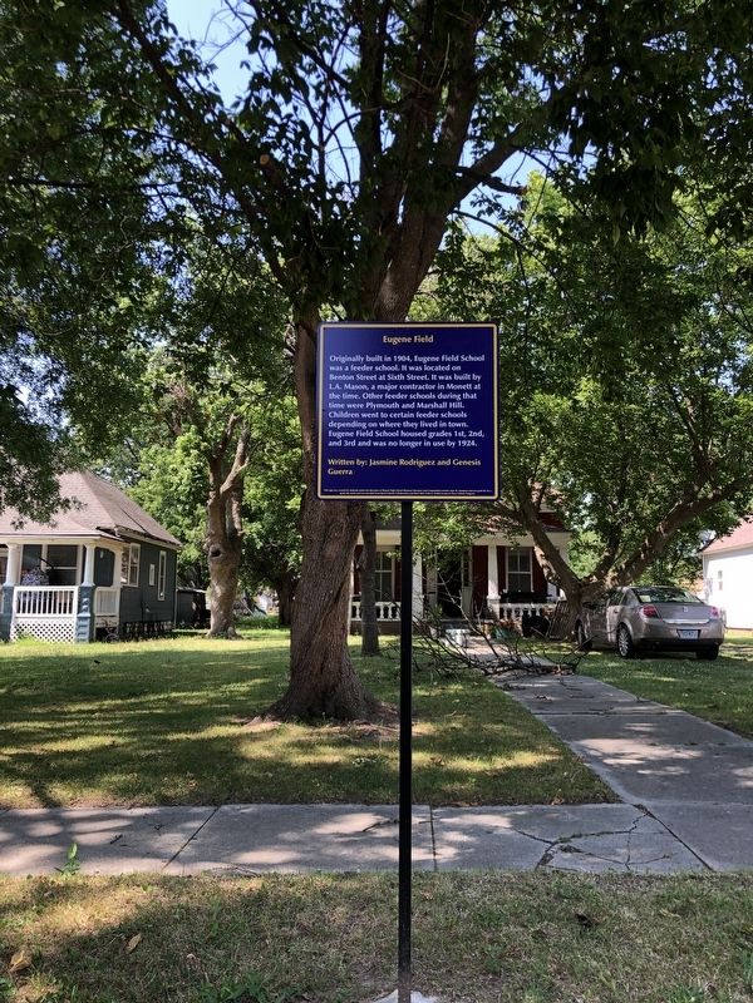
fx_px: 812
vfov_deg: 63.4
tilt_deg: +8.2
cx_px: 376
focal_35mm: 28
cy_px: 502
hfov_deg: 49.7
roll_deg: +1.5
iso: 25
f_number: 1.8
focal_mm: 4
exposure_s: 1/167
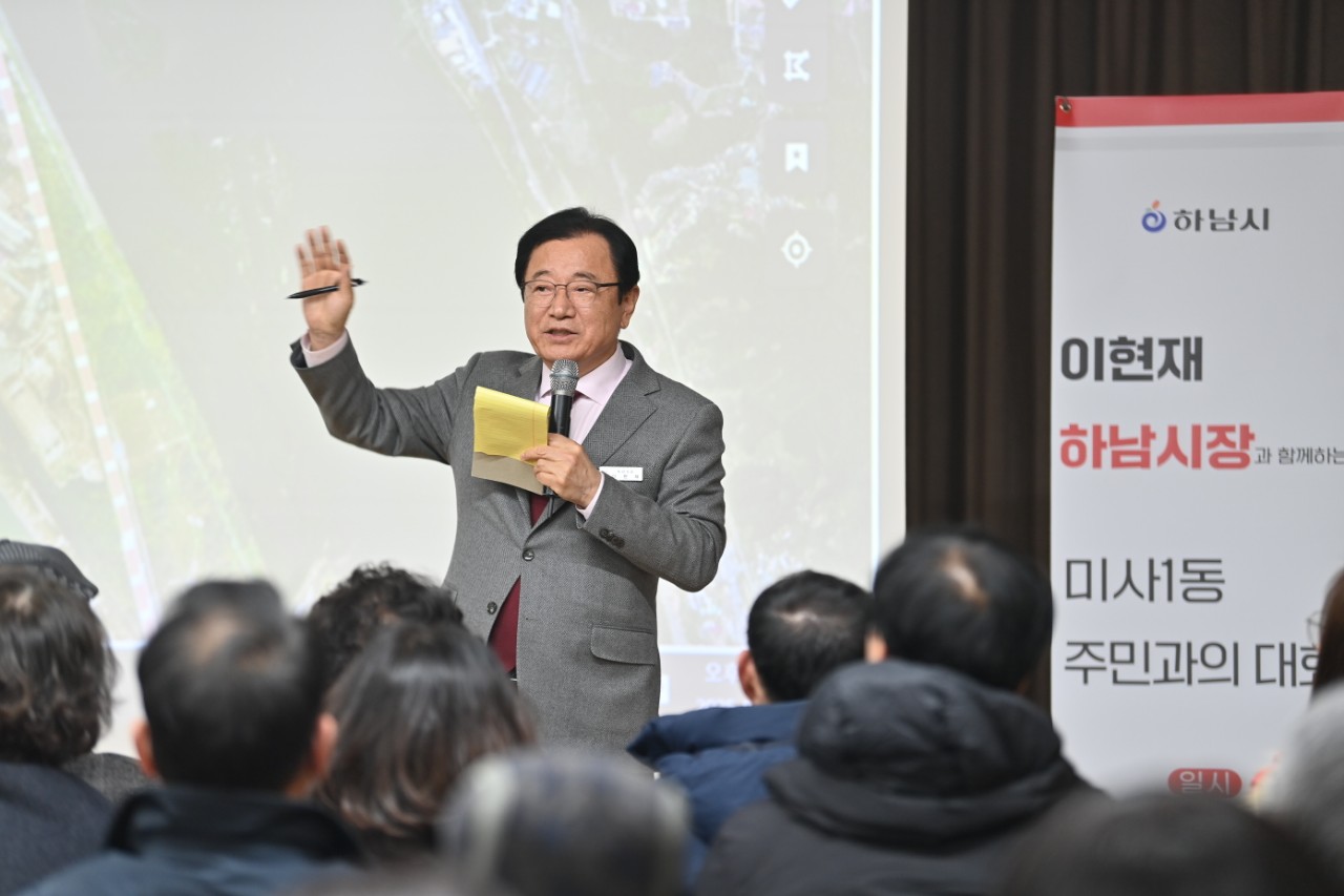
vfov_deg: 10.2
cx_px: 672
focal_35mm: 135
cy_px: 448
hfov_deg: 15.2
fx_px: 5039
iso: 800
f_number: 2.8
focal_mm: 135
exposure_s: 1/60.2
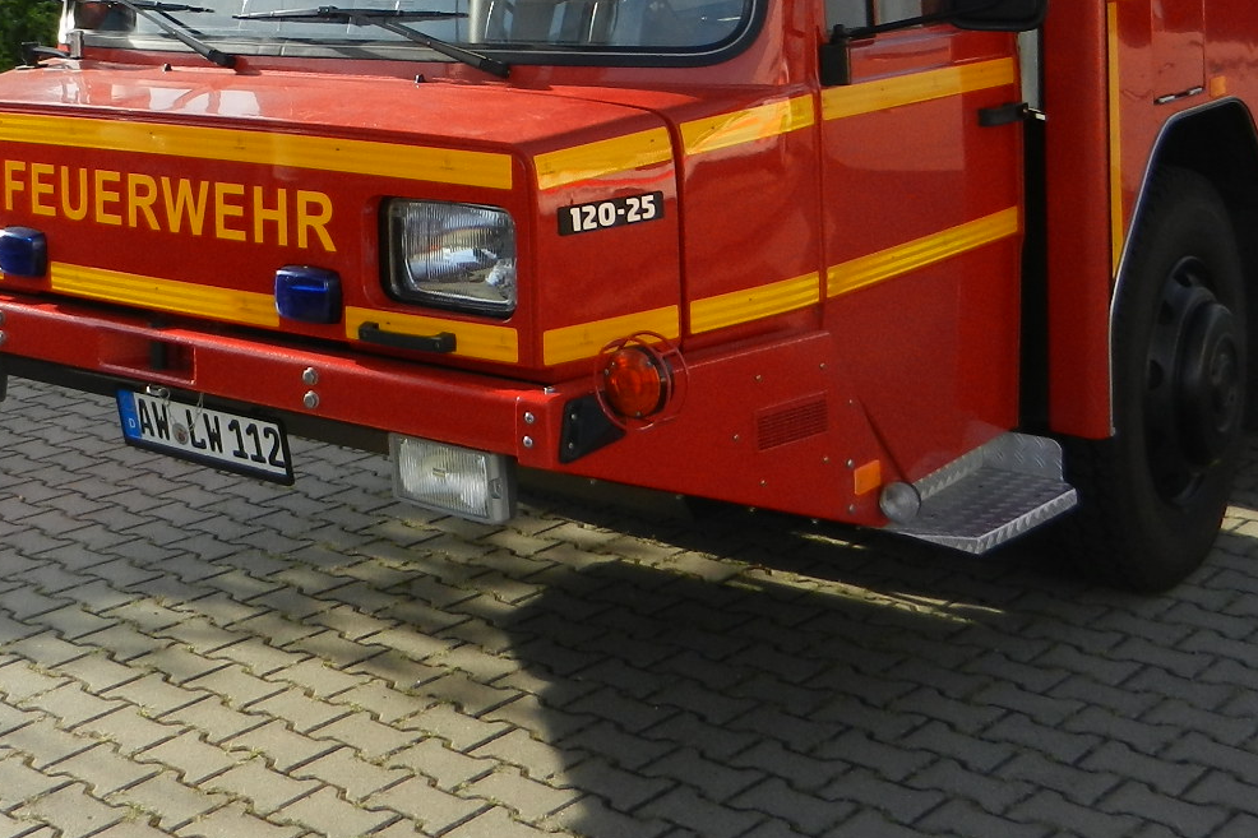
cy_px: -64
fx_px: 1887
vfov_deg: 23.6
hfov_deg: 36.6
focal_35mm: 54
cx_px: 452
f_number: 3.5
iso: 160
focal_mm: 4.5
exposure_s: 1/640
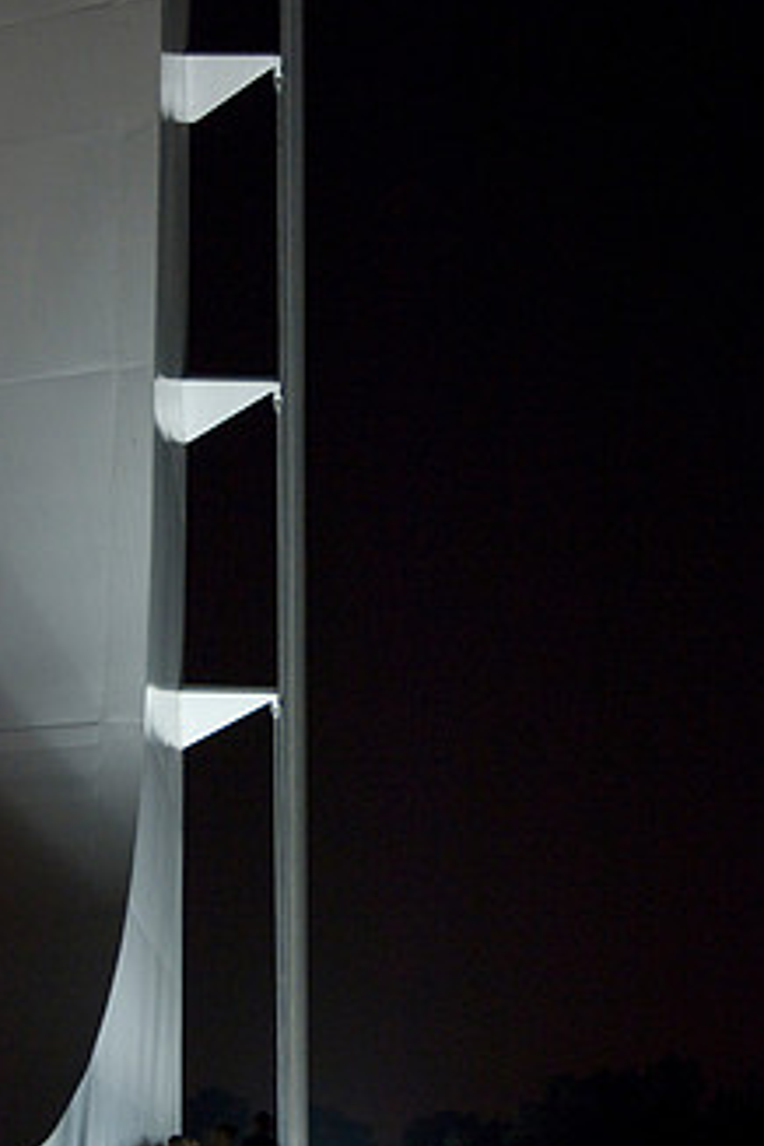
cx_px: 286
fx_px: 2101
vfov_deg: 30.5
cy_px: 610
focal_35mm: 66
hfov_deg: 20.6
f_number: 3.8
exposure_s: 1/6
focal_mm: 32
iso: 800
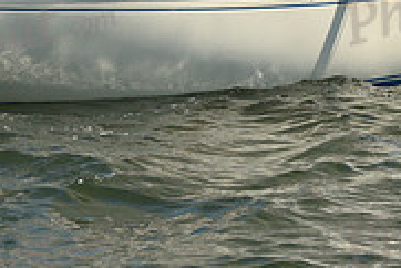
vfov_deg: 6.1
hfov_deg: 9.2
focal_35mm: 224
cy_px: -96
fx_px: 2497
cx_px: 233
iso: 320
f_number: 8
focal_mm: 70
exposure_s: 1/1600
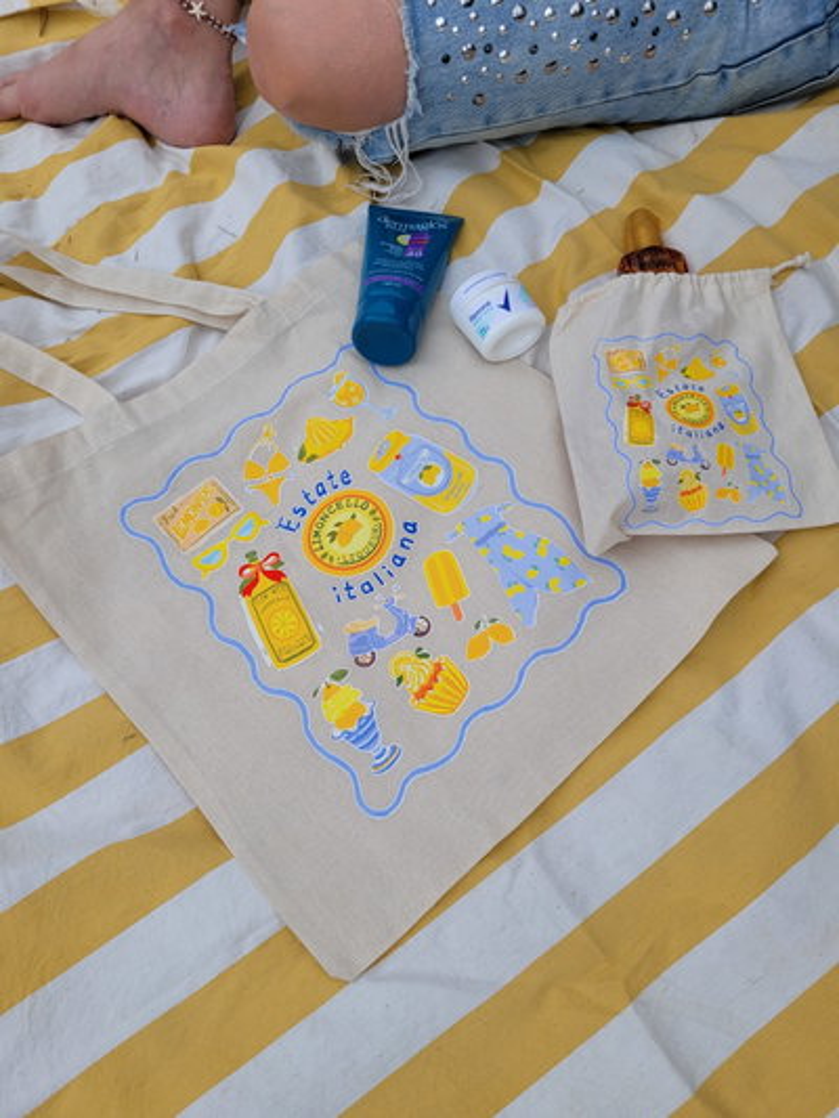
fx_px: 840
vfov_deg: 67.3
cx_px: 420
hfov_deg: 53.1
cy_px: 559
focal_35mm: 26
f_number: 1.8
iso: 40
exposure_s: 1/1061
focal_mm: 5.4
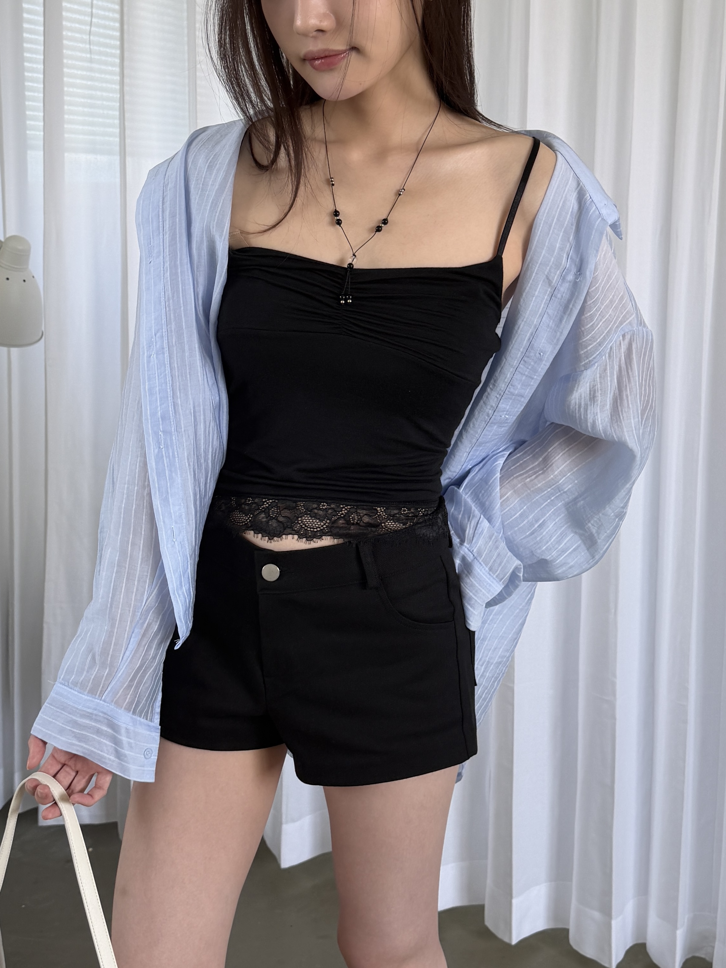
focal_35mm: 24
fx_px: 671
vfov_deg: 71.6
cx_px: 363
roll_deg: +0.2
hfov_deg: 56.8
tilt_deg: -9.4
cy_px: 484
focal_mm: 6.76
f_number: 1.78
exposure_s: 1/121
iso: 80
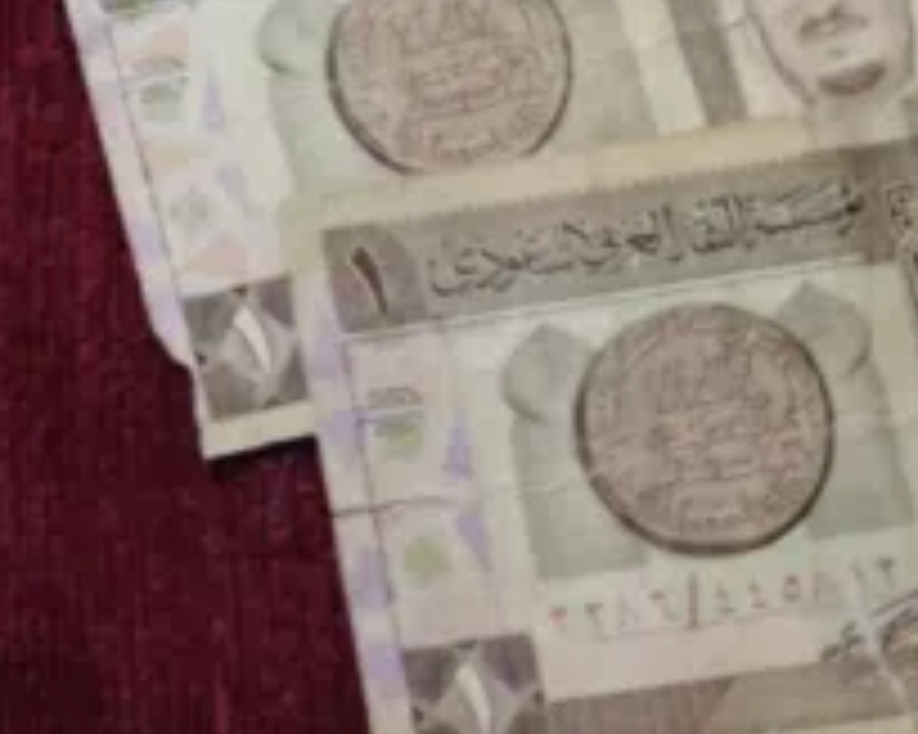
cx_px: -99
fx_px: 2417
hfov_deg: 20.5
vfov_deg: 16.9
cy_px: 14
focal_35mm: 89
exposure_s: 1/16.7
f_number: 1.8
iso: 1751
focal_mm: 4.25
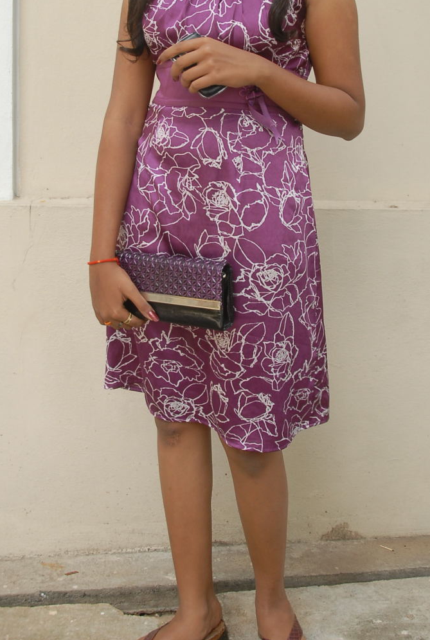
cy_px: 229
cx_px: 219
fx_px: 945
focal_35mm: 53
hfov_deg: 25.6
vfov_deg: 37.2
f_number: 6.3
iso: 320
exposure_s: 1/125
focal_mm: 22
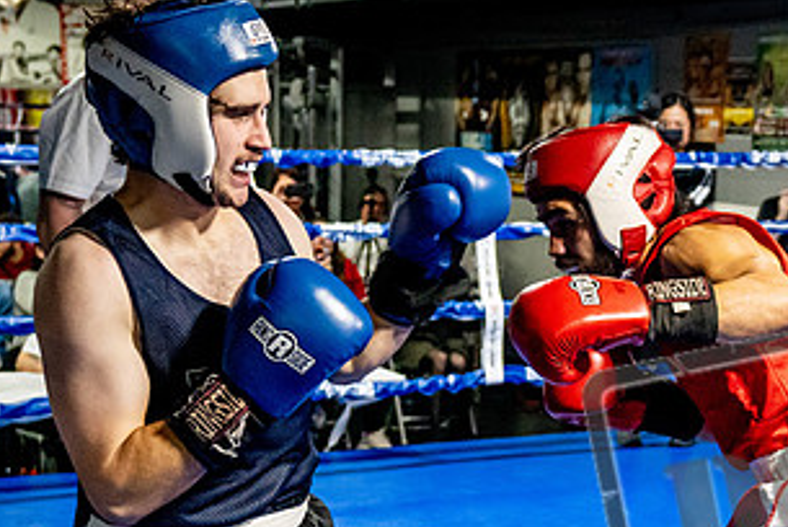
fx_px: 1665
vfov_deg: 17.8
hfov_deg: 26.3
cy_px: 415
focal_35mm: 76
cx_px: 589
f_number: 2.8
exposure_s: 1/800
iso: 5000
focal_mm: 27
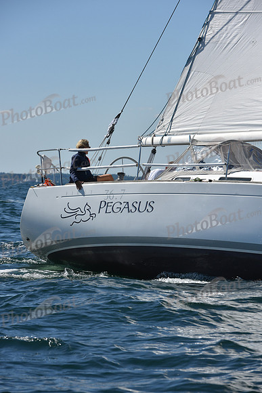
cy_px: 196
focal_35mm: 165
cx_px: 131
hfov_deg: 8.3
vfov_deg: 12.4
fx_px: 1800
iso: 250
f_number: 8
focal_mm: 165
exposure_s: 1/1600
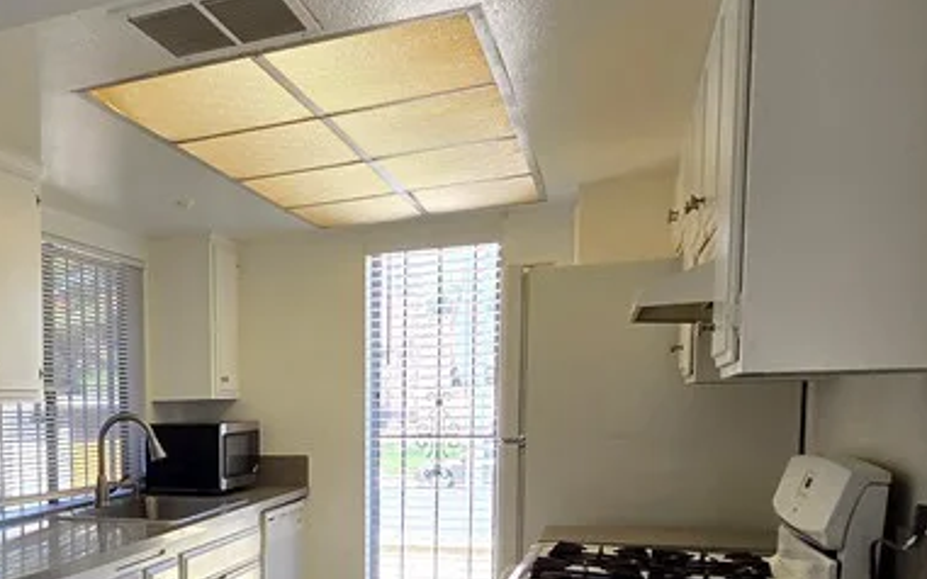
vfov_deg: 32.8
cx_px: 22
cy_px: 516
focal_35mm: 37
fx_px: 935
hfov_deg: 45.4
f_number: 2.2
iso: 64
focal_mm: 2.2
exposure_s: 1/120
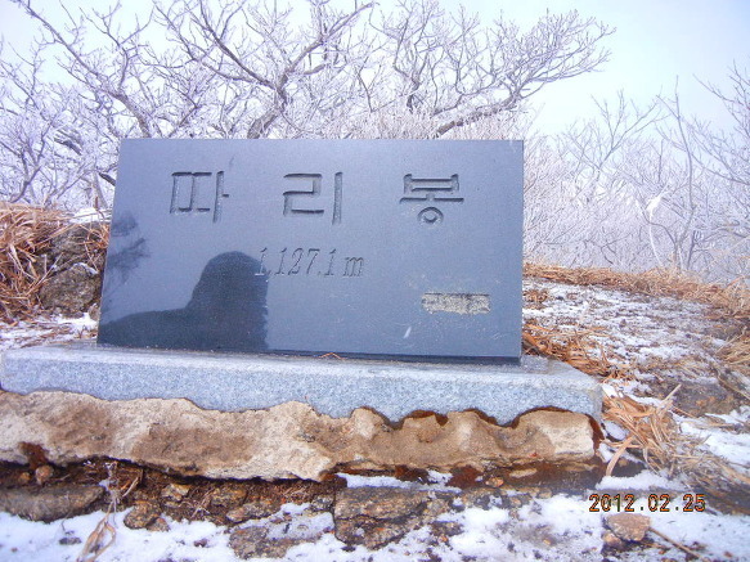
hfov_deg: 60.0
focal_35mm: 30
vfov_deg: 46.8
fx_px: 650
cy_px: 281
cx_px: 375
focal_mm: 5.4
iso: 160
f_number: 7
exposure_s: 1/255
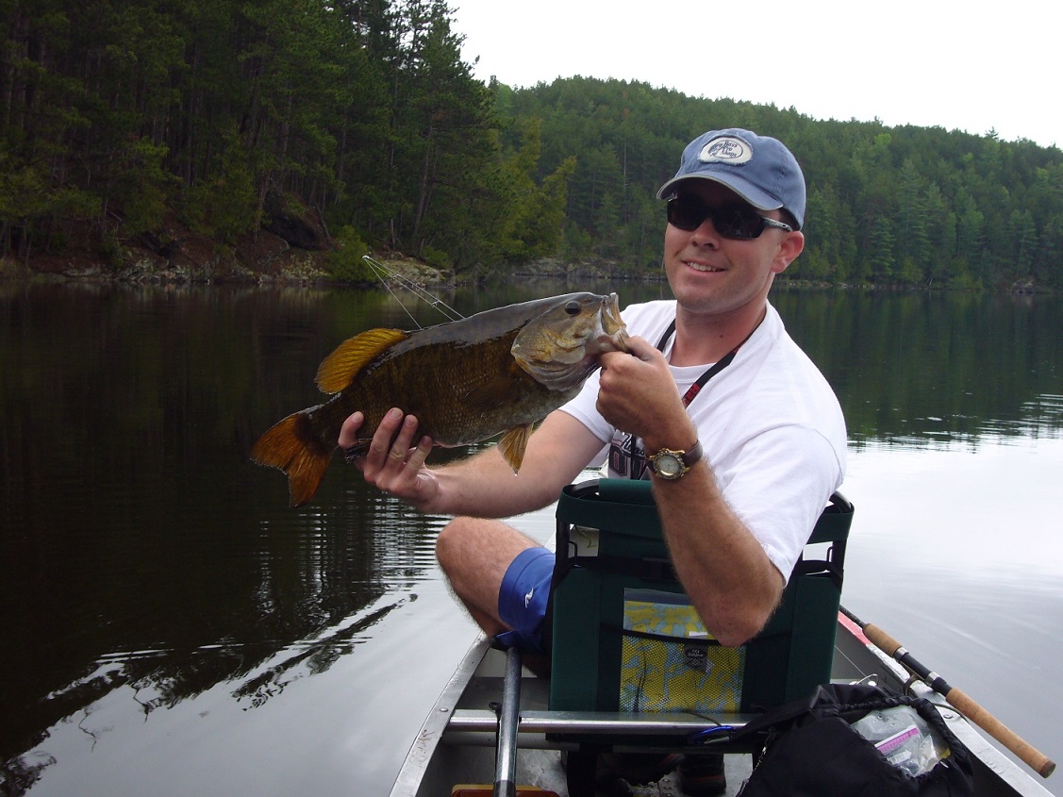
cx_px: 532
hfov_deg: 38.9
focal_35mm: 49
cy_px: 398
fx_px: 1505
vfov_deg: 29.7
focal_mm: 8.1
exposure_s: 1/80
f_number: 3.6
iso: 80
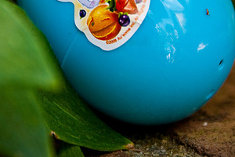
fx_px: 2839
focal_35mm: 435
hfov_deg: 4.7
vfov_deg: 3.2
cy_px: 14
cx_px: 106
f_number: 5.6
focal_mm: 150
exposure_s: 1/100
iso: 400
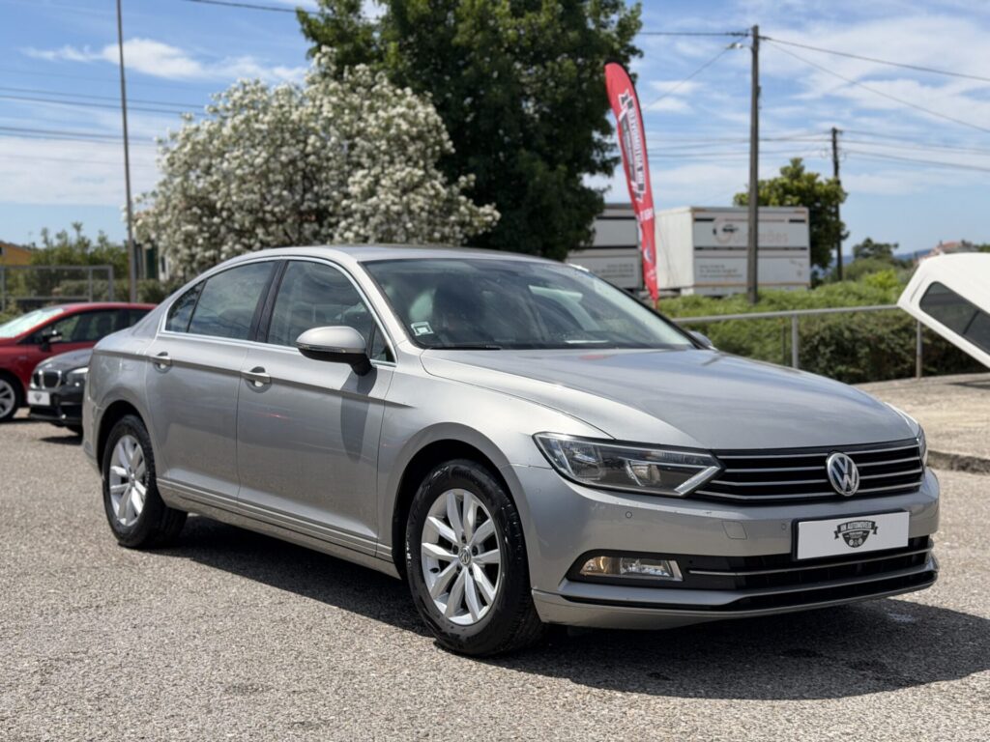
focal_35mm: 48
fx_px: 1373
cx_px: 495
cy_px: 371
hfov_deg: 39.7
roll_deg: -0.2
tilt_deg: -5.1
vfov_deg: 30.3
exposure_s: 1/6536
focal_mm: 6.76
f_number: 1.78
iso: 100
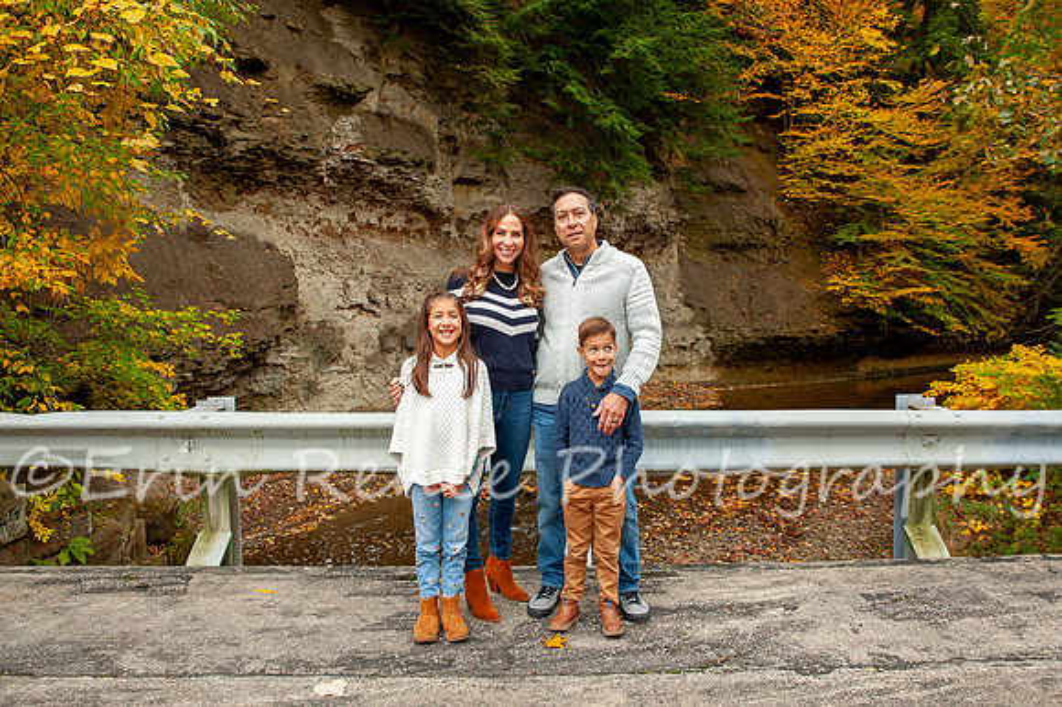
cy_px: 341
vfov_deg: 46.7
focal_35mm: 28
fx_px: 818
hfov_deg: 65.9
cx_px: 571
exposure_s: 1/160
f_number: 4.5
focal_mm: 24
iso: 400
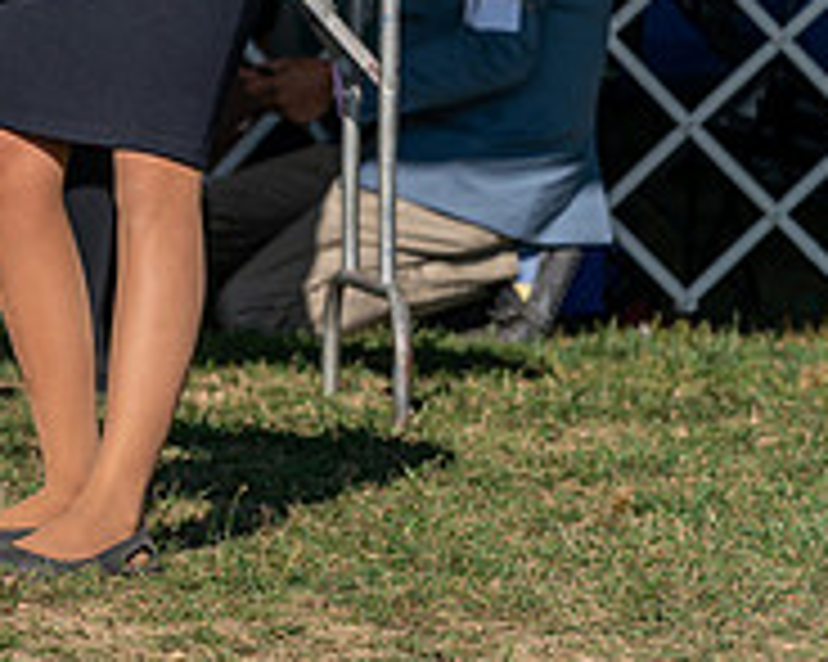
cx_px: -295
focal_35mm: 423
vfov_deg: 3.7
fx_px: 10360
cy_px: 18
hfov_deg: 4.6
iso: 100
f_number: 4.5
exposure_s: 1/1250
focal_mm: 123
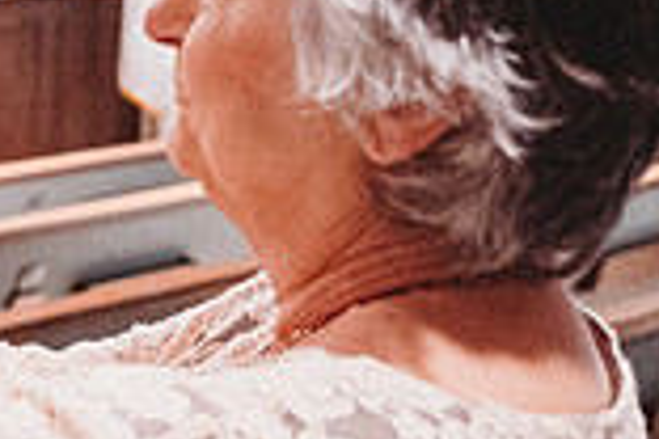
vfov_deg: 11.4
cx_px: -511
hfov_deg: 15.0
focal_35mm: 119
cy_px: 49
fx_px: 2178
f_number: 4
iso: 5000
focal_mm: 32
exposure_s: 1/125
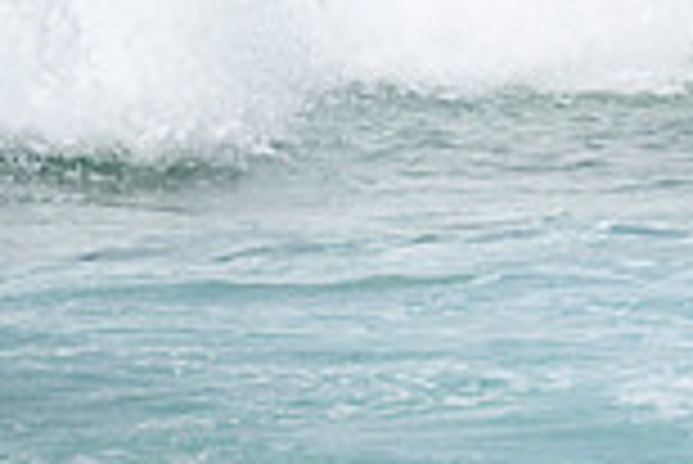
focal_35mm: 3014
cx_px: 1161
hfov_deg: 0.7
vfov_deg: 0.5
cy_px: -255
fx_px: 58073
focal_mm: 800
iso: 1250
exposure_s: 1/3200
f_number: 11
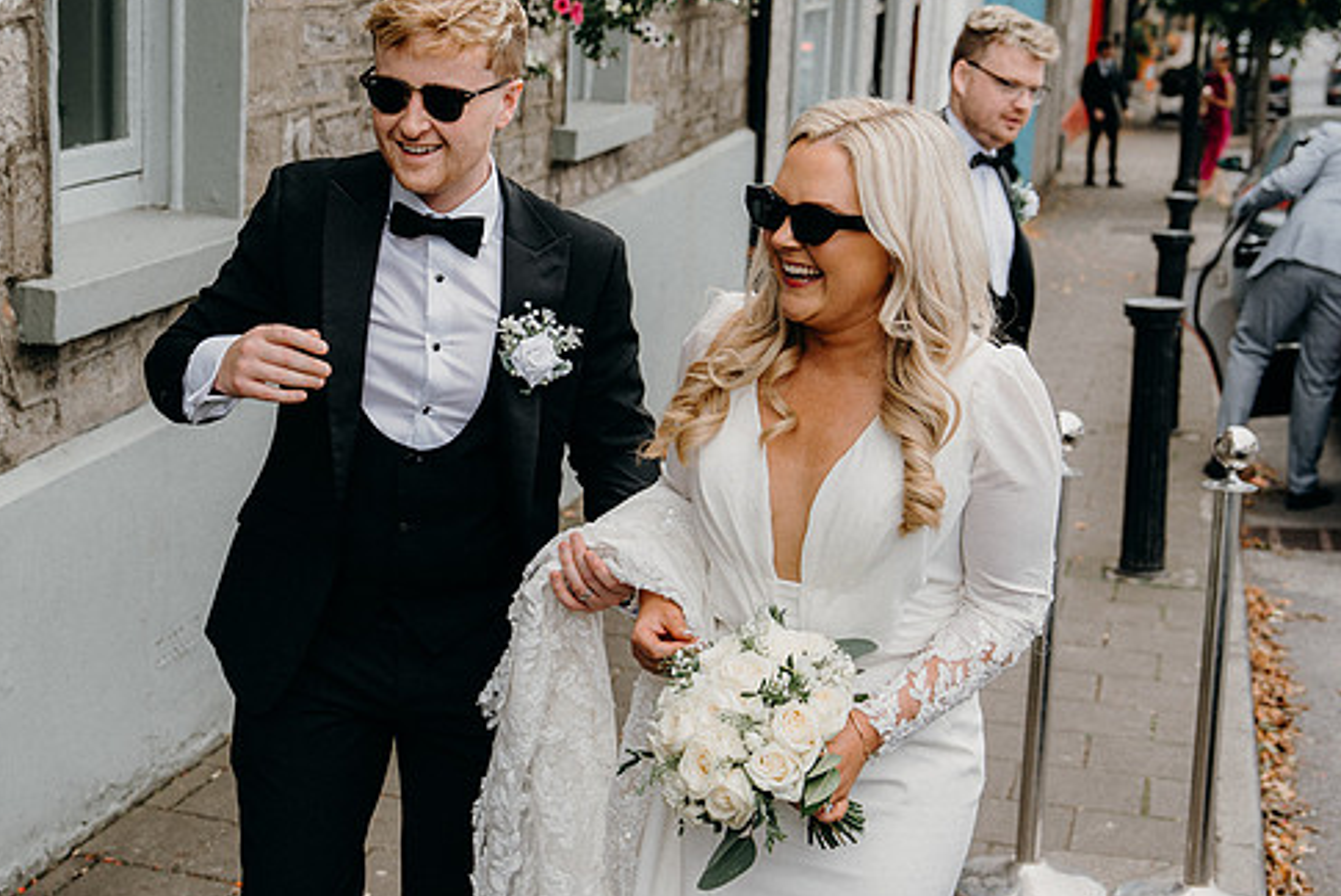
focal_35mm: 61
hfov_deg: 32.8
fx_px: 2274
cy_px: 405
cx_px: 581
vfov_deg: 22.3
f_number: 3.5
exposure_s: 1/250
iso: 125
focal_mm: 34
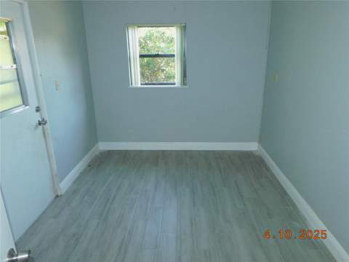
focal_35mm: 24
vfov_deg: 56.8
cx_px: 174
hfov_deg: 71.6
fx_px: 242
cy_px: 131
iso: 400
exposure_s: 1/30
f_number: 3.3
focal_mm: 4.3
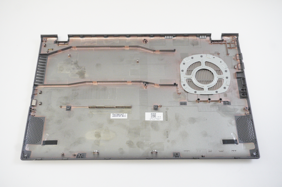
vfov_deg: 30.8
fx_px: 340
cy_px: 94
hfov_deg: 45.0
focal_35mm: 44
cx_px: 141
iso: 5000
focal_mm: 29
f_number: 5.6
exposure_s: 1/200
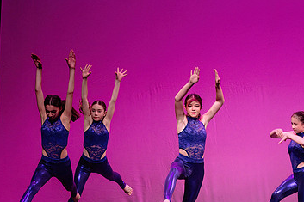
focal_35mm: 216
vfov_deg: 6.3
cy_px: 170
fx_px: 1823
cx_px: 260
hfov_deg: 9.5
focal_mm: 100
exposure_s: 1/400
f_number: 2.8
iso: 1600
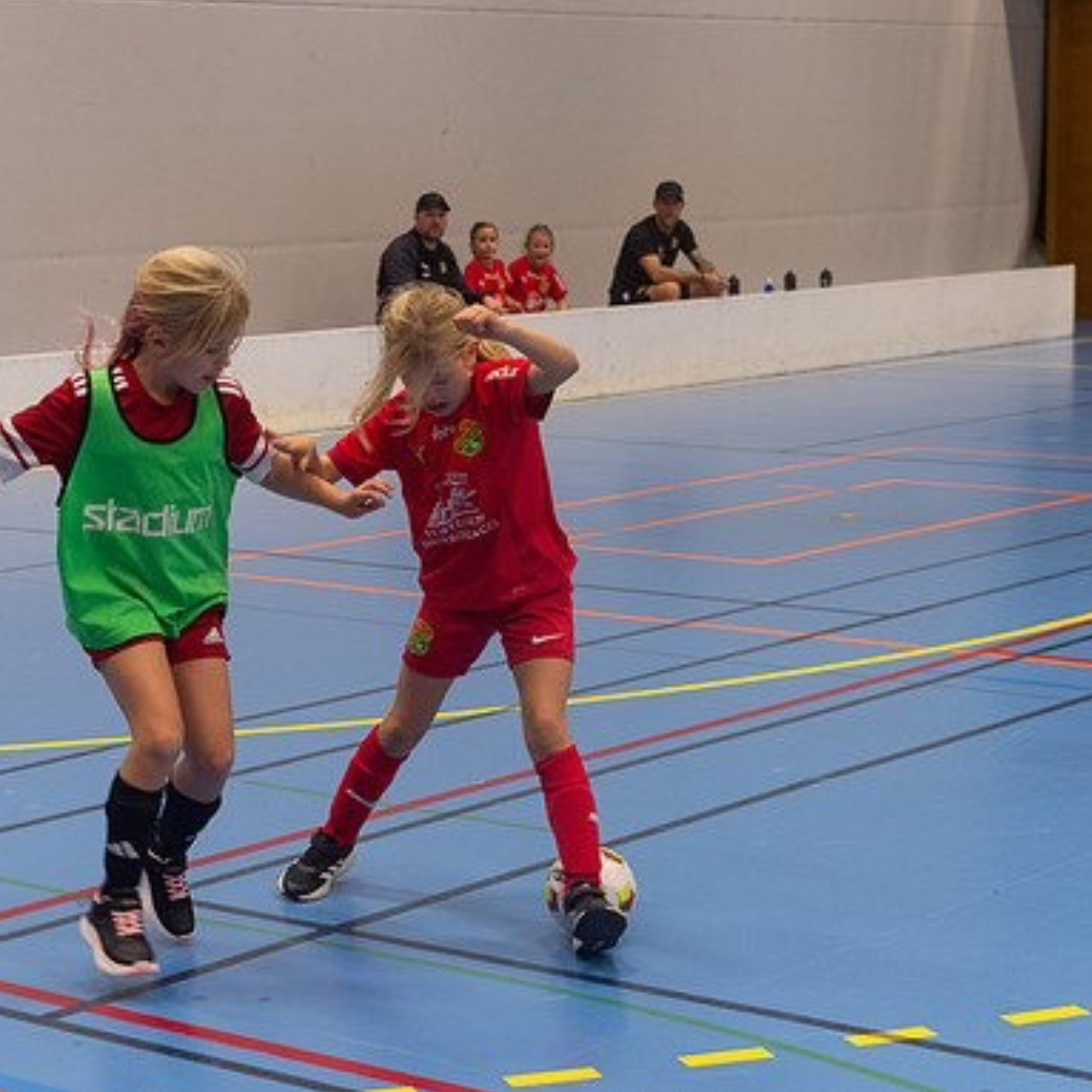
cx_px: 470
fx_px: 3212
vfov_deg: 19.3
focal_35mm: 90
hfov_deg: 19.3
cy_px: 545
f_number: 3.5
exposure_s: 1/400
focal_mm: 70
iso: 2200
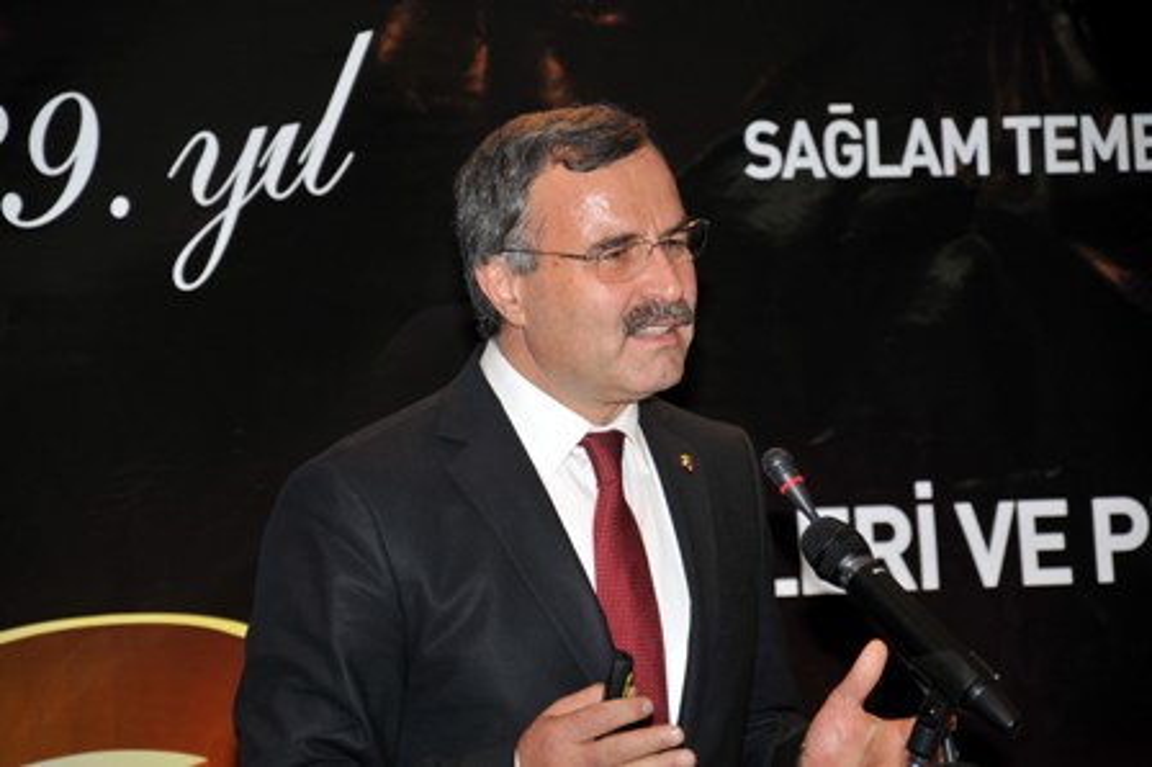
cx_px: 576
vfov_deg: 8.7
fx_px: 5036
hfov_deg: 13.0
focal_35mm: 158
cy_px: 384
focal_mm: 105
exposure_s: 1/30
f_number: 5.6
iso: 320
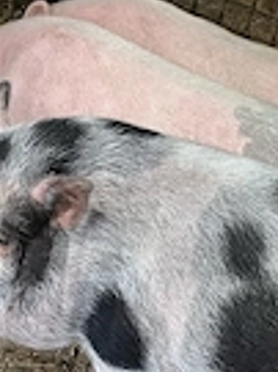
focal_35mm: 77
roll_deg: -20.4
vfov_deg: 25.3
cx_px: 239
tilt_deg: -32.9
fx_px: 826
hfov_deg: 18.8
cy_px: 229
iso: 400
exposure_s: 1/60
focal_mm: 5.1
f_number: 1.6
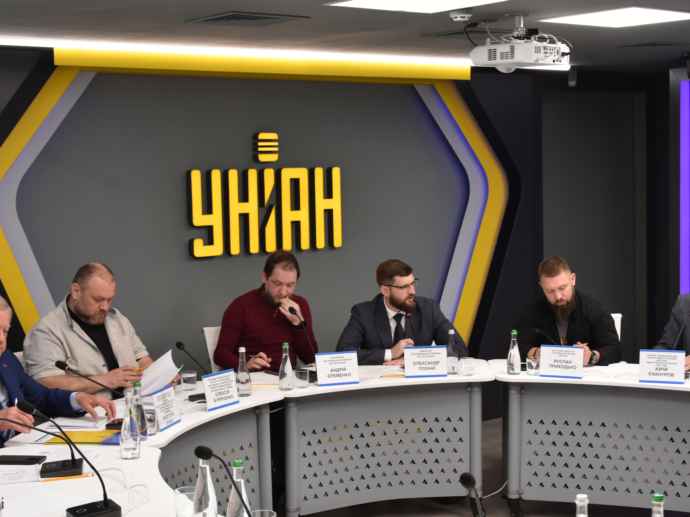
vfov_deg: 24.4
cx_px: 347
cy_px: 268
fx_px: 1196
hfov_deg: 32.2
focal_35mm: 60
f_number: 7.1
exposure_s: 1/200
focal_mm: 32
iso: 800
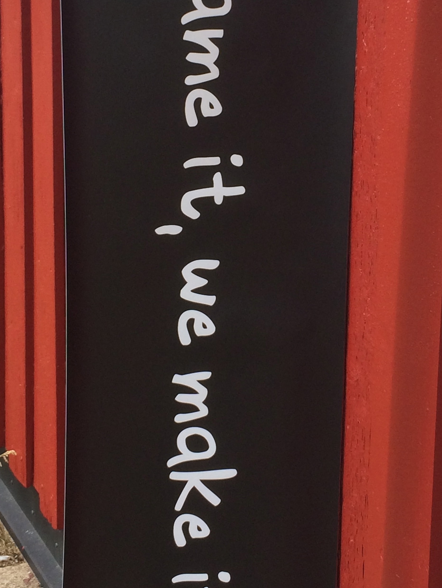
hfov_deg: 18.7
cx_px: 266
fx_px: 1344
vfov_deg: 24.5
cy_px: 173
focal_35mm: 79
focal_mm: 4.12
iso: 32
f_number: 2.2
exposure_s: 1/1026
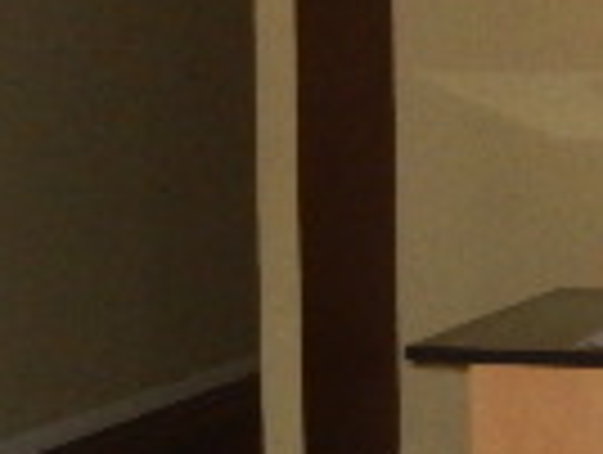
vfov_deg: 12.5
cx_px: 932
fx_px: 2077
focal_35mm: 119
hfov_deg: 15.2
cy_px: 193
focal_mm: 4.5
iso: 450
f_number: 3.4
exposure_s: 1/30
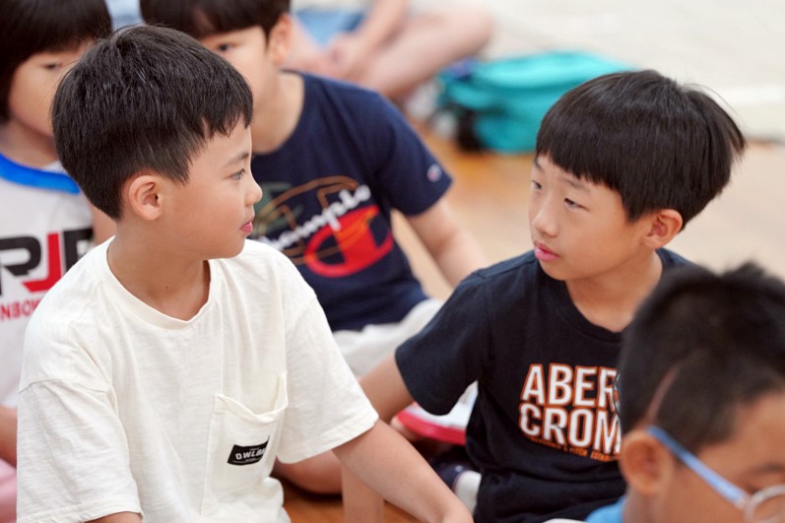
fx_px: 4556
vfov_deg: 6.6
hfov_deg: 9.8
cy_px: 240
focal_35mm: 209
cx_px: 435
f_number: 4
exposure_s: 1/200
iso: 3200
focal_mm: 185
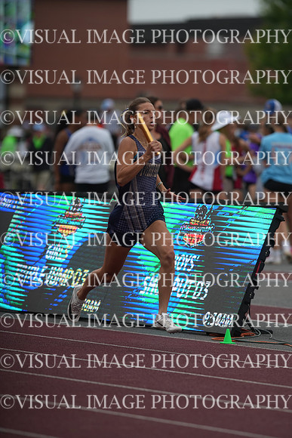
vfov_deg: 6.9
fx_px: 3648
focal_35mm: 300
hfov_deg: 4.6
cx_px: 146
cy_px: 219
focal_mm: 300
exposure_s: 1/3200
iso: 400
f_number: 4
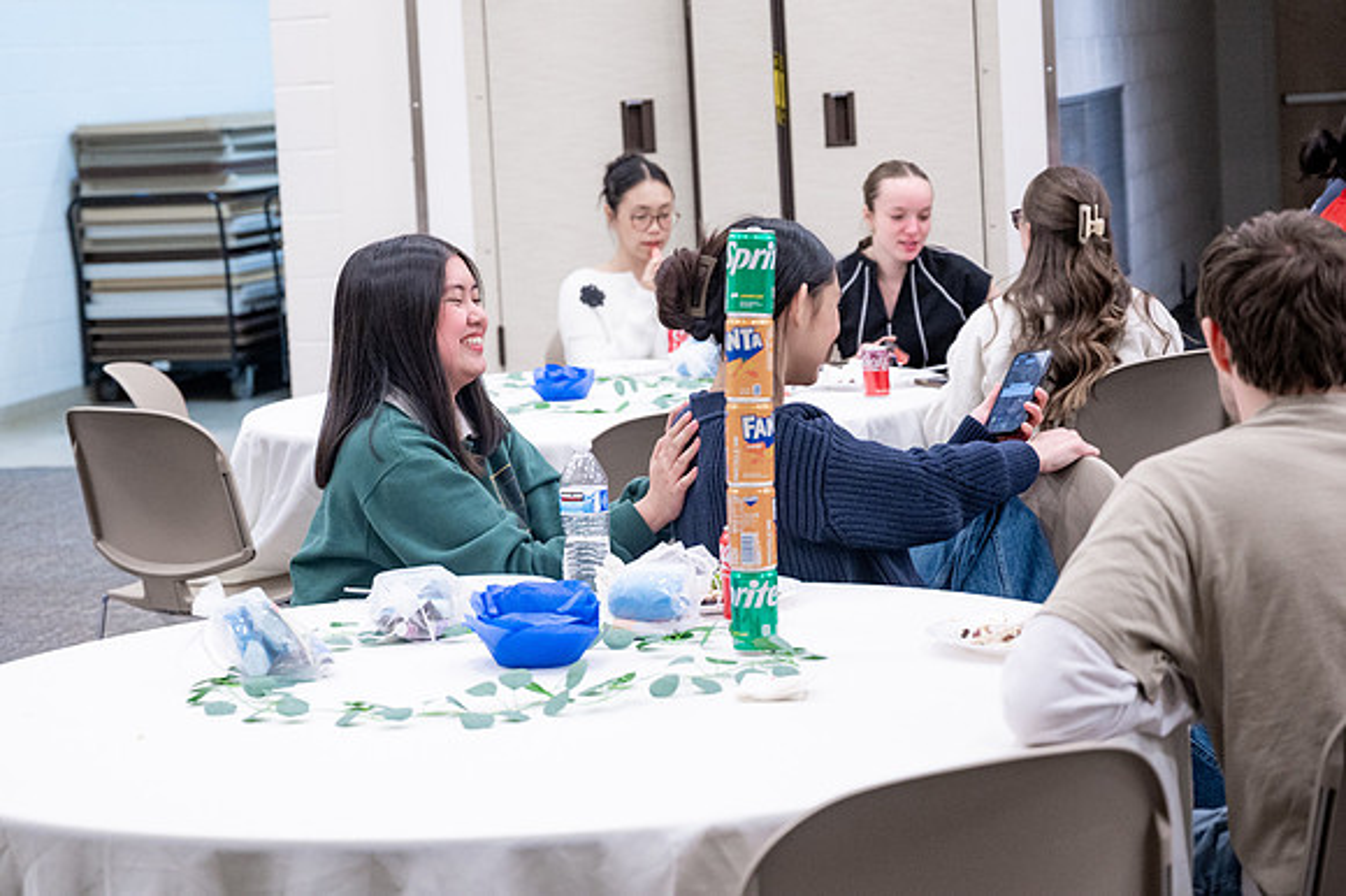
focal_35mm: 88
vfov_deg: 15.5
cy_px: 334
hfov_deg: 23.1
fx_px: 3281
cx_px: 502
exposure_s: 1/200
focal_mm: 70
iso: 1600
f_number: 4
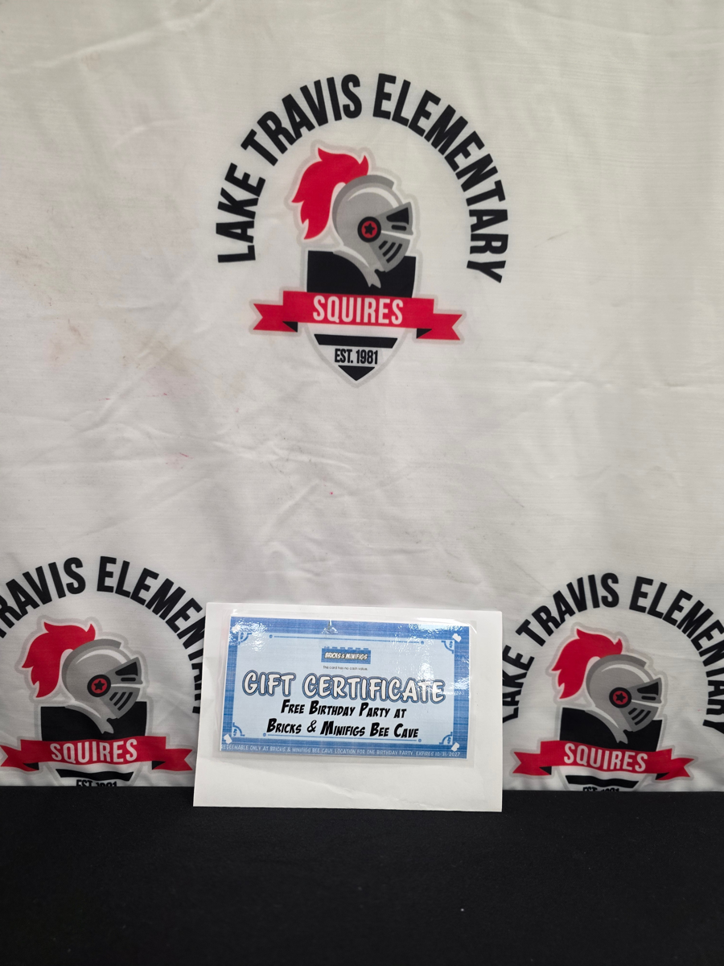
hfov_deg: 58.9
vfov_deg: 73.9
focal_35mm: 23
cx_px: 362
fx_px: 641
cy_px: 483
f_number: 1.7
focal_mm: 6.3
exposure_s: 1/120
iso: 250
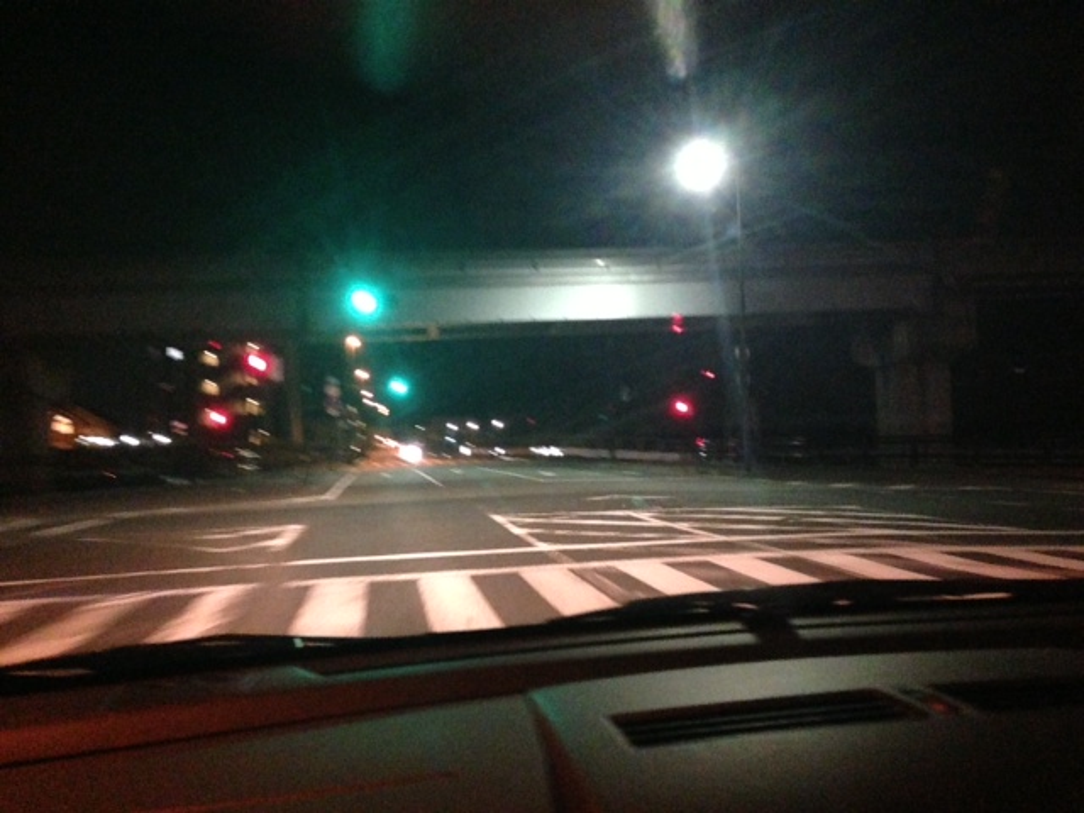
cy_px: 406
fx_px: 1033
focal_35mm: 33
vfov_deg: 42.9
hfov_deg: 55.4
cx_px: 542
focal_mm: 4.13
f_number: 2.4
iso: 1250
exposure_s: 1/20
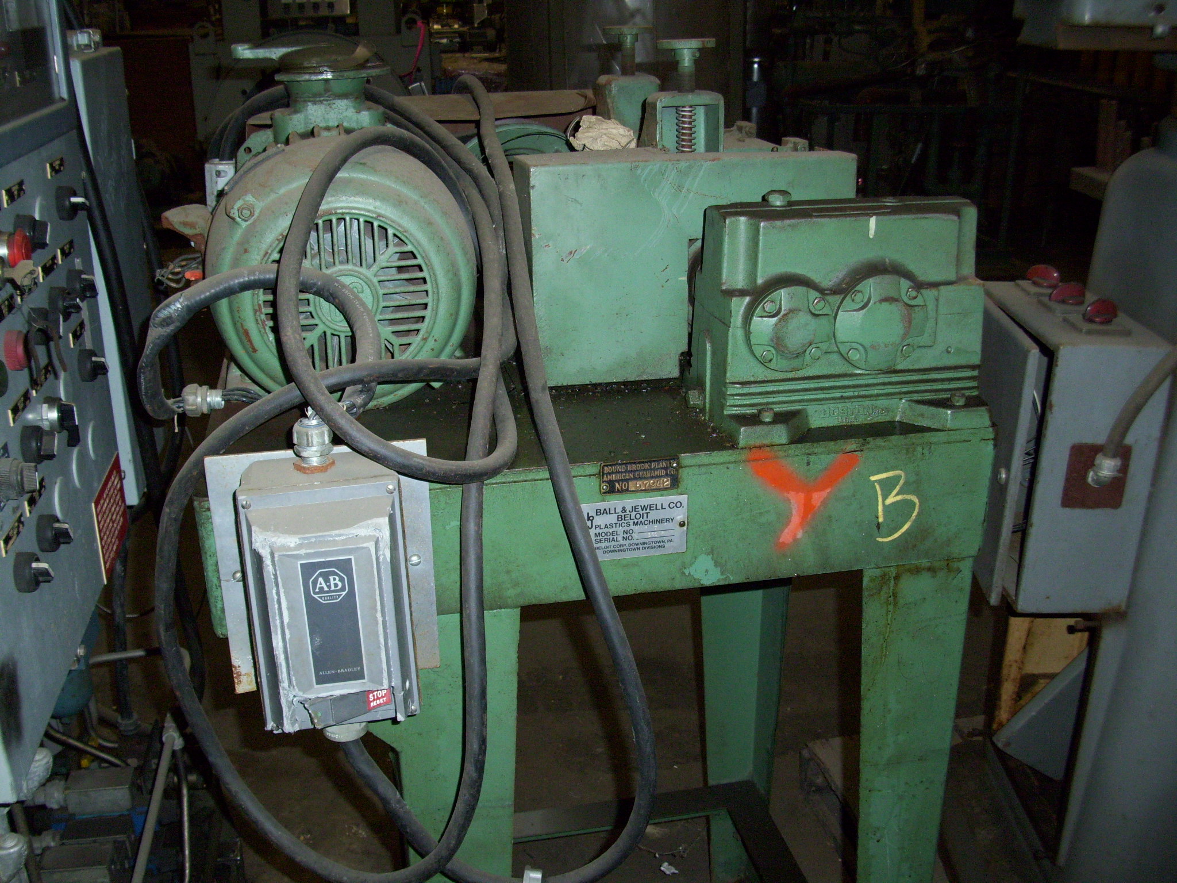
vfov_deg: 41.8
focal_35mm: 34
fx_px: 1156
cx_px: 588
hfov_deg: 54.0
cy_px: 442
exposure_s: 1/40
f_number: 2.9
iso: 200
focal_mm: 5.7
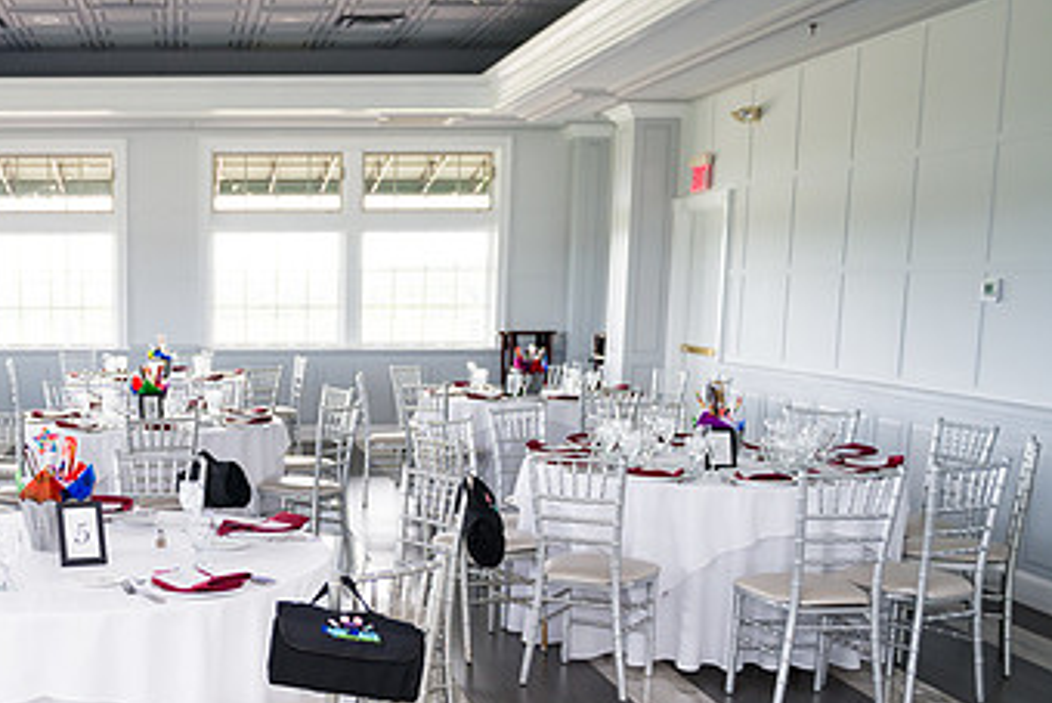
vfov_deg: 29.0
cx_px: 158
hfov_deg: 40.3
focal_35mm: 46
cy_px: 496
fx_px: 1345
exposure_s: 1/200
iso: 200
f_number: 3.2
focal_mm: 27
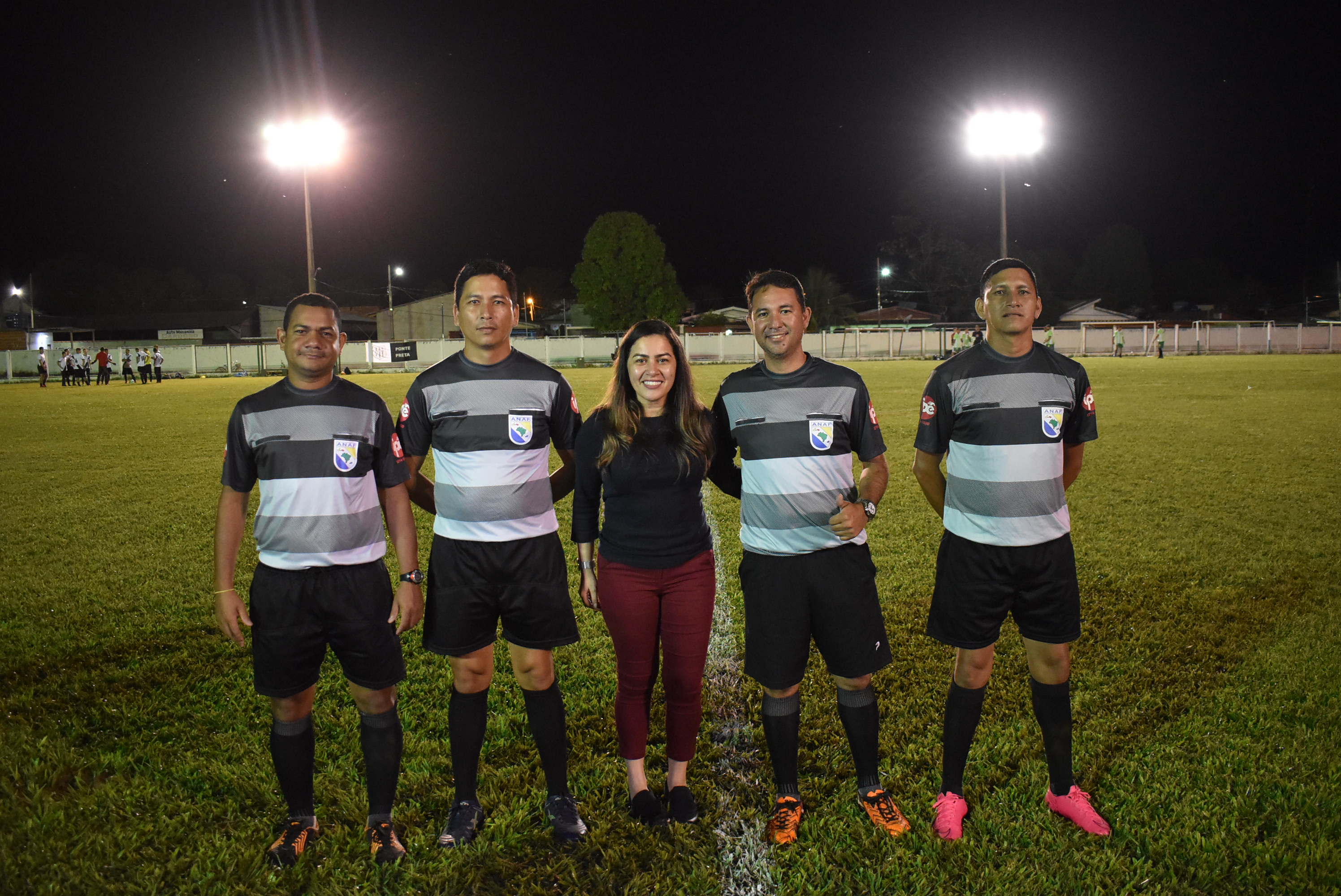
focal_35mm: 30
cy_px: 448
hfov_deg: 61.9
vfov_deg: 43.7
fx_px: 1118
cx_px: 670
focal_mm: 20
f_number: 3.8
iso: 3600
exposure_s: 1/60
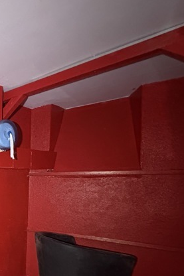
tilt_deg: -1.9
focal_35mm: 28
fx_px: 215
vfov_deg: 62.9
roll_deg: -0.4
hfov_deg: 33.8
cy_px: 196
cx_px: -54
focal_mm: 2.22
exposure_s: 1/30
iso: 1600
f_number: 2.2
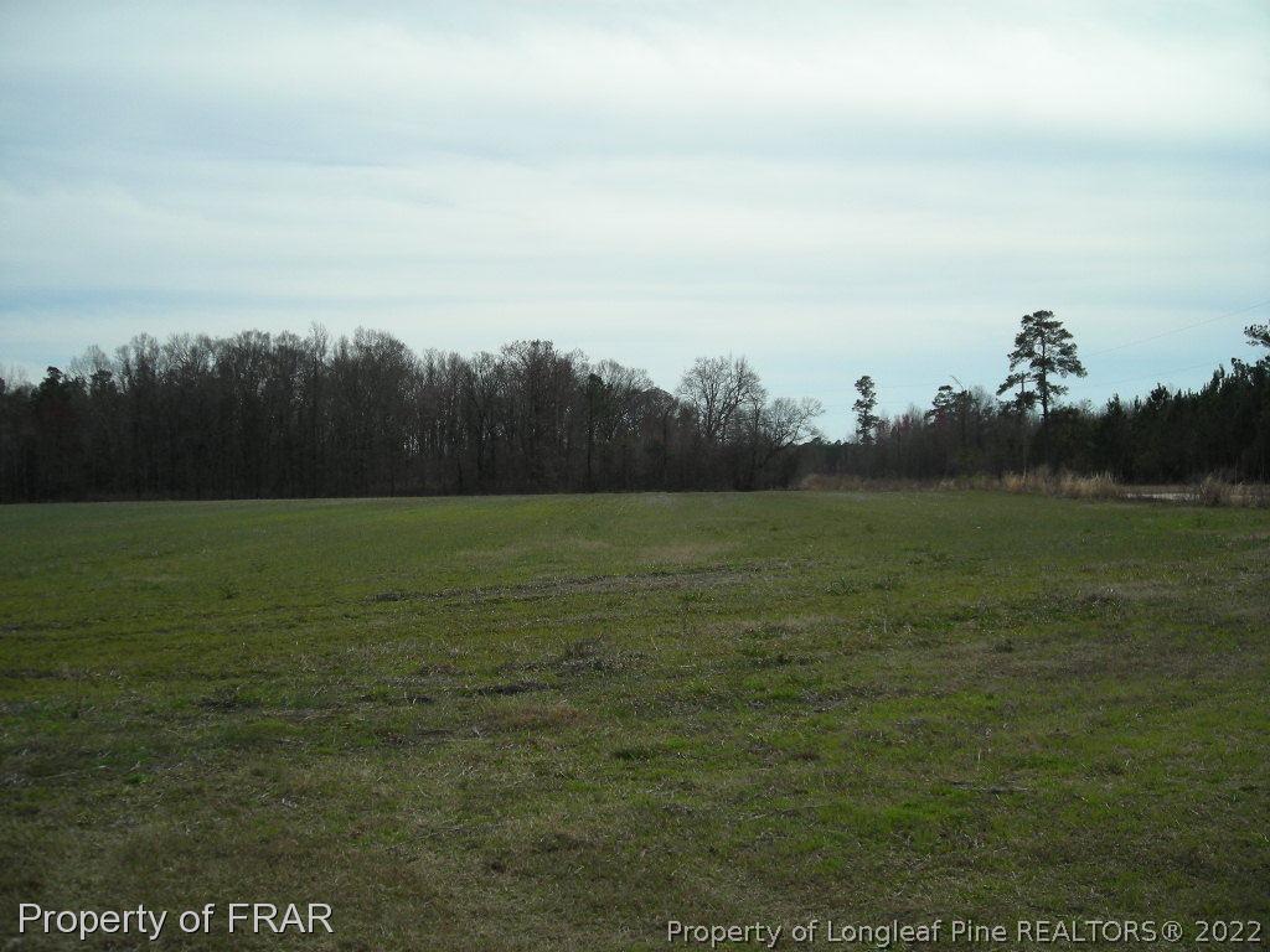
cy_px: 476
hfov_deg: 49.0
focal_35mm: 38
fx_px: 1394
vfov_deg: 37.7
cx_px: 635
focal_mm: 6.3
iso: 50
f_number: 6.4
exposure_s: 1/274
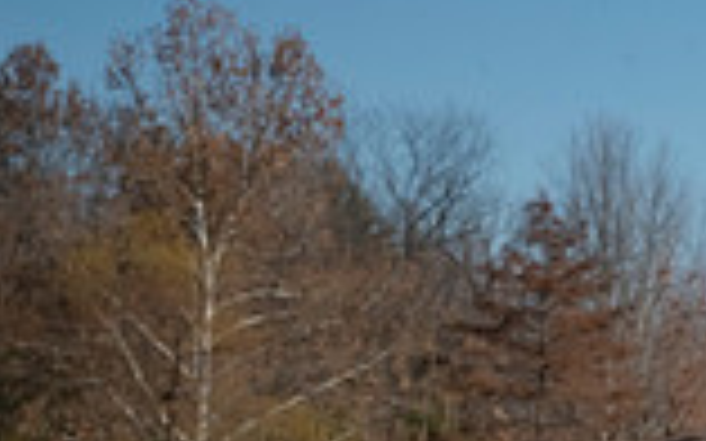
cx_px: 1120
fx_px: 5789
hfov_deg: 6.9
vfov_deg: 4.3
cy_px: 745
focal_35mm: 301
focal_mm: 80
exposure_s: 1/500
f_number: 16
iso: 400
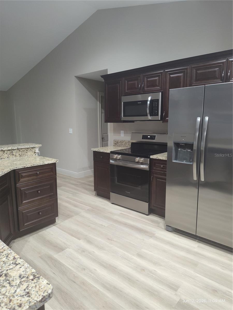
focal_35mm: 23
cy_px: 155
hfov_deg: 58.9
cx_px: 116
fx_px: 206
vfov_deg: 73.9
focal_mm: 5.56
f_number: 1.8
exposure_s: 1/60
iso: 1300
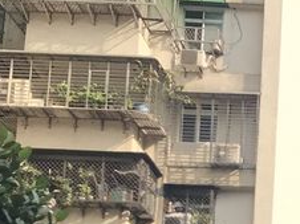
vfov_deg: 11.1
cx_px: 600
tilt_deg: +8.1
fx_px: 1030
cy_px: 464
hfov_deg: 14.0
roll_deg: -0.5
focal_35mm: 119
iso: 20
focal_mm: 3.99
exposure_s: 1/1126
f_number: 1.8
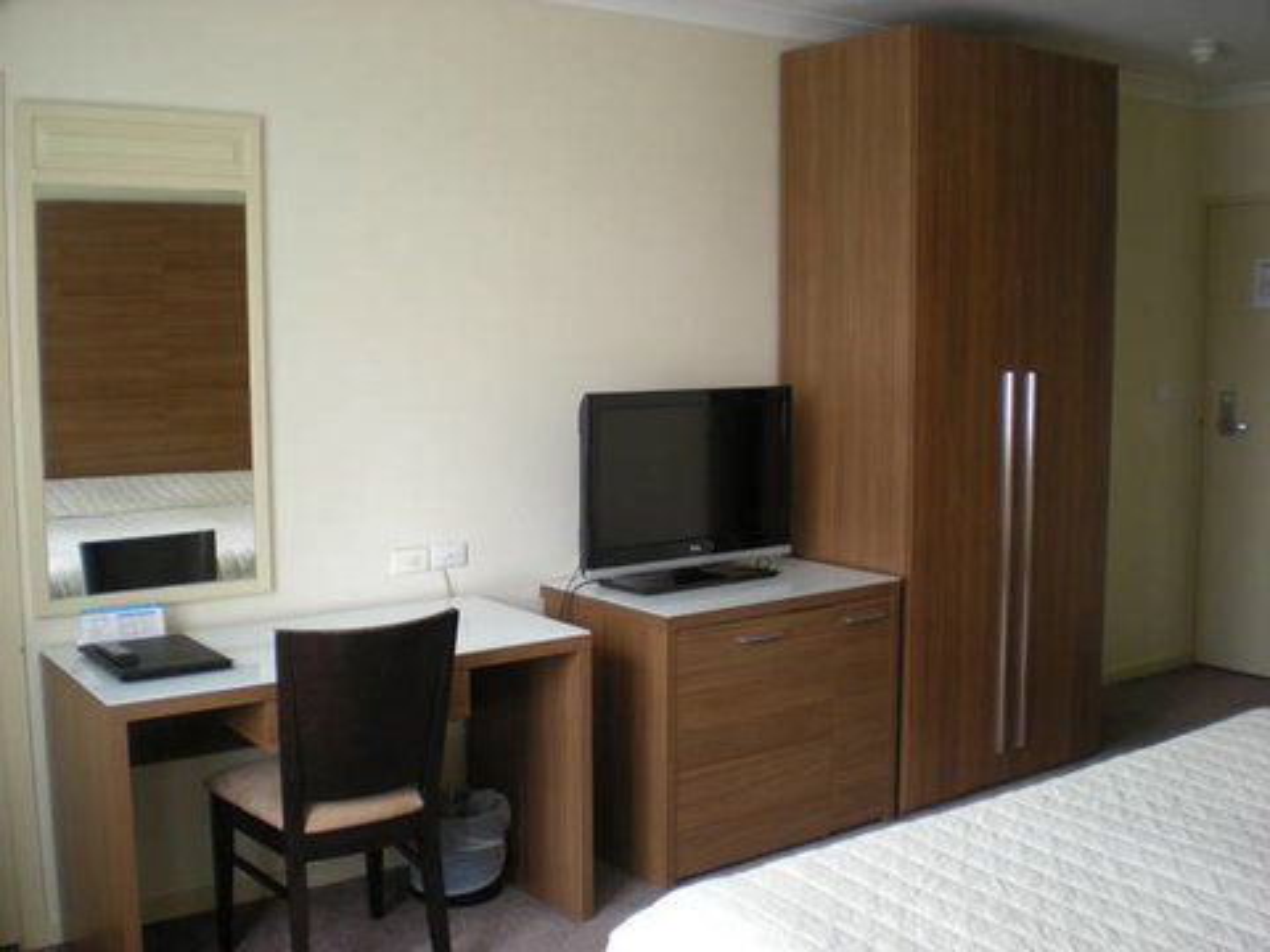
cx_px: 635
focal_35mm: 38
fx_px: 1394
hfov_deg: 49.0
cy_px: 476
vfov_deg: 37.7
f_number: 3.1
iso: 200
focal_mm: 6.3
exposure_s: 1/33
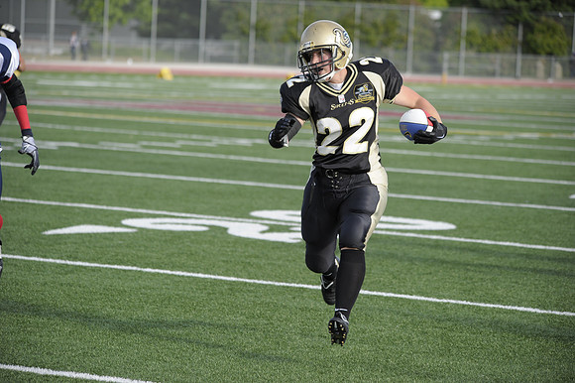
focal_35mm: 180
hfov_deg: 11.4
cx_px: 288
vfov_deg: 7.6
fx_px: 2873
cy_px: 192
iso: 500
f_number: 5.3
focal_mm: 180
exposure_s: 1/1000
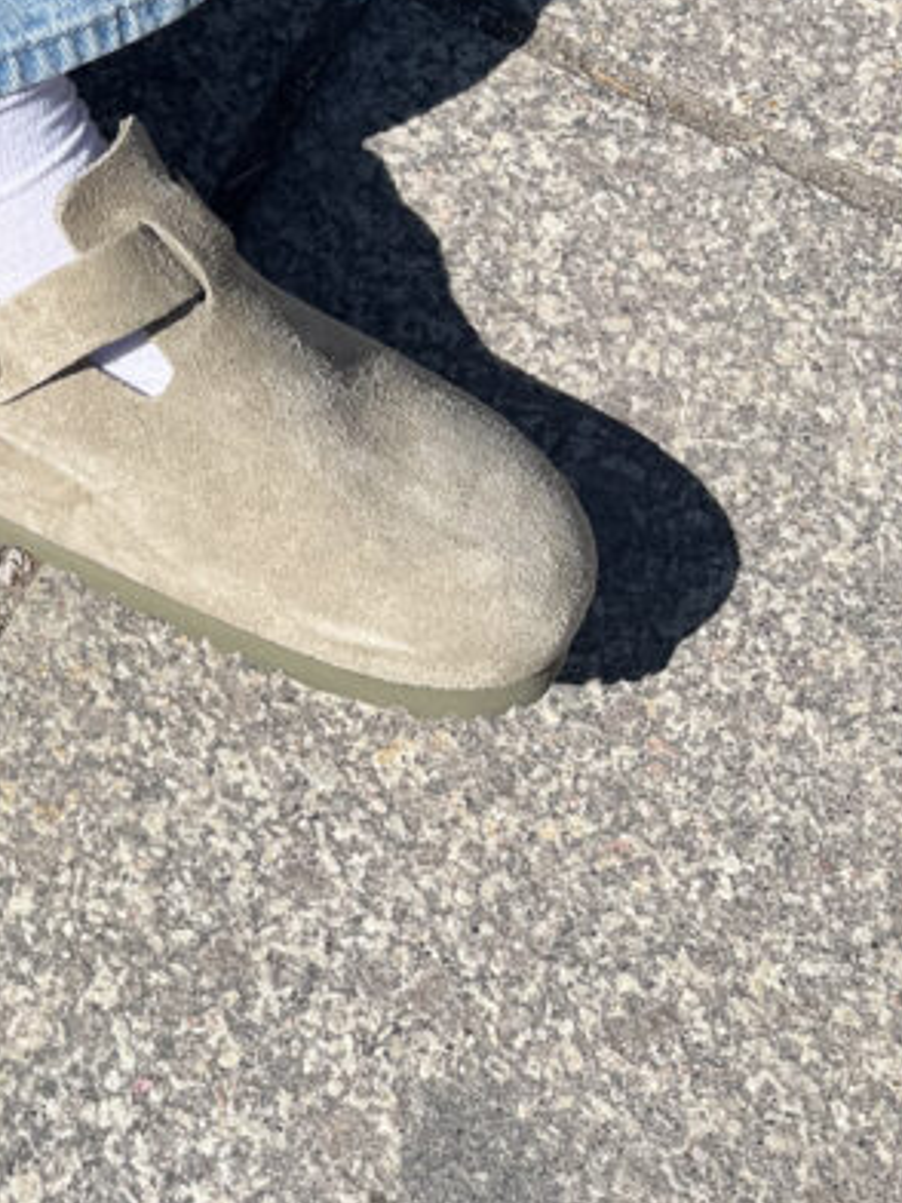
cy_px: 420
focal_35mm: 68
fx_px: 2363
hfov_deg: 20.2
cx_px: -181
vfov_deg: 28.4
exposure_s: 1/4651
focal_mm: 5.1
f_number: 1.6
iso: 50
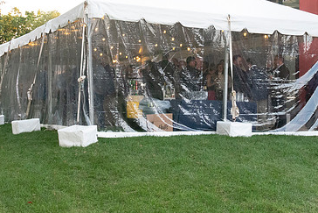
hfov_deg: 30.1
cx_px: 154
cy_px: 78
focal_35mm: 67
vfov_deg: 20.3
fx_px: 592
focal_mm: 28
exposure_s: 1/80
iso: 3200
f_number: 13
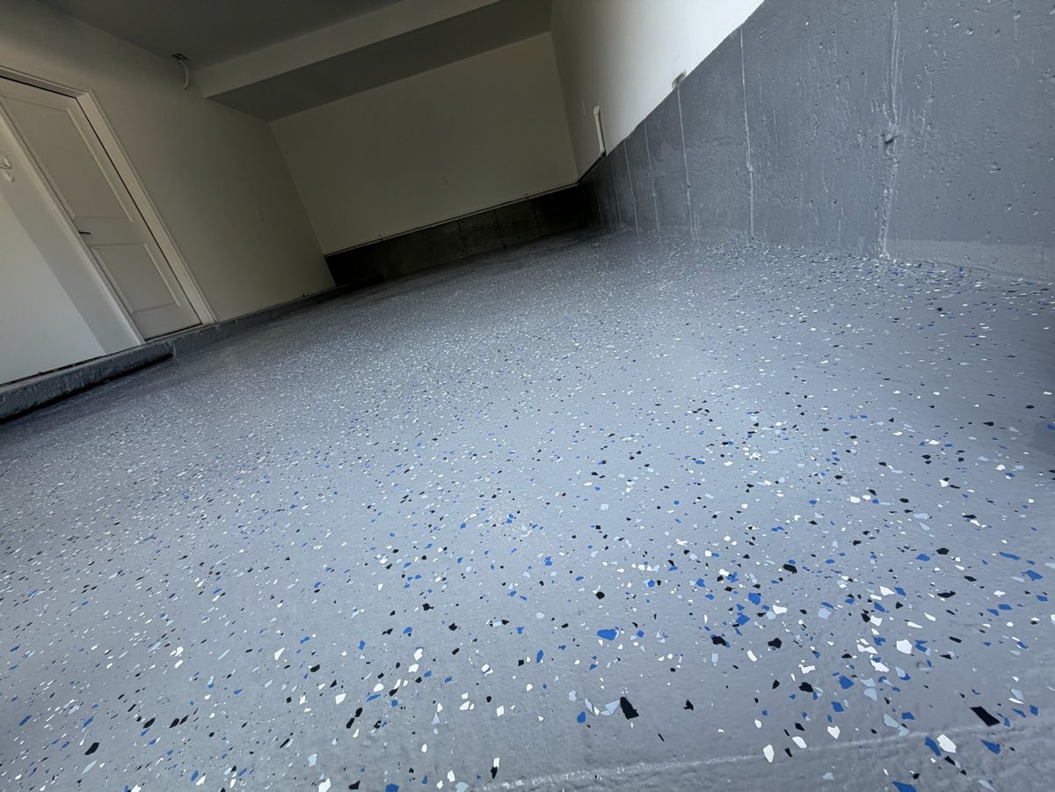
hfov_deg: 102.1
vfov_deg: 85.7
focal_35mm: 14
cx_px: 528
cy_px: 396
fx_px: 427
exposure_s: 1/121
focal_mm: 2.22
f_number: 2.2
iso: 50
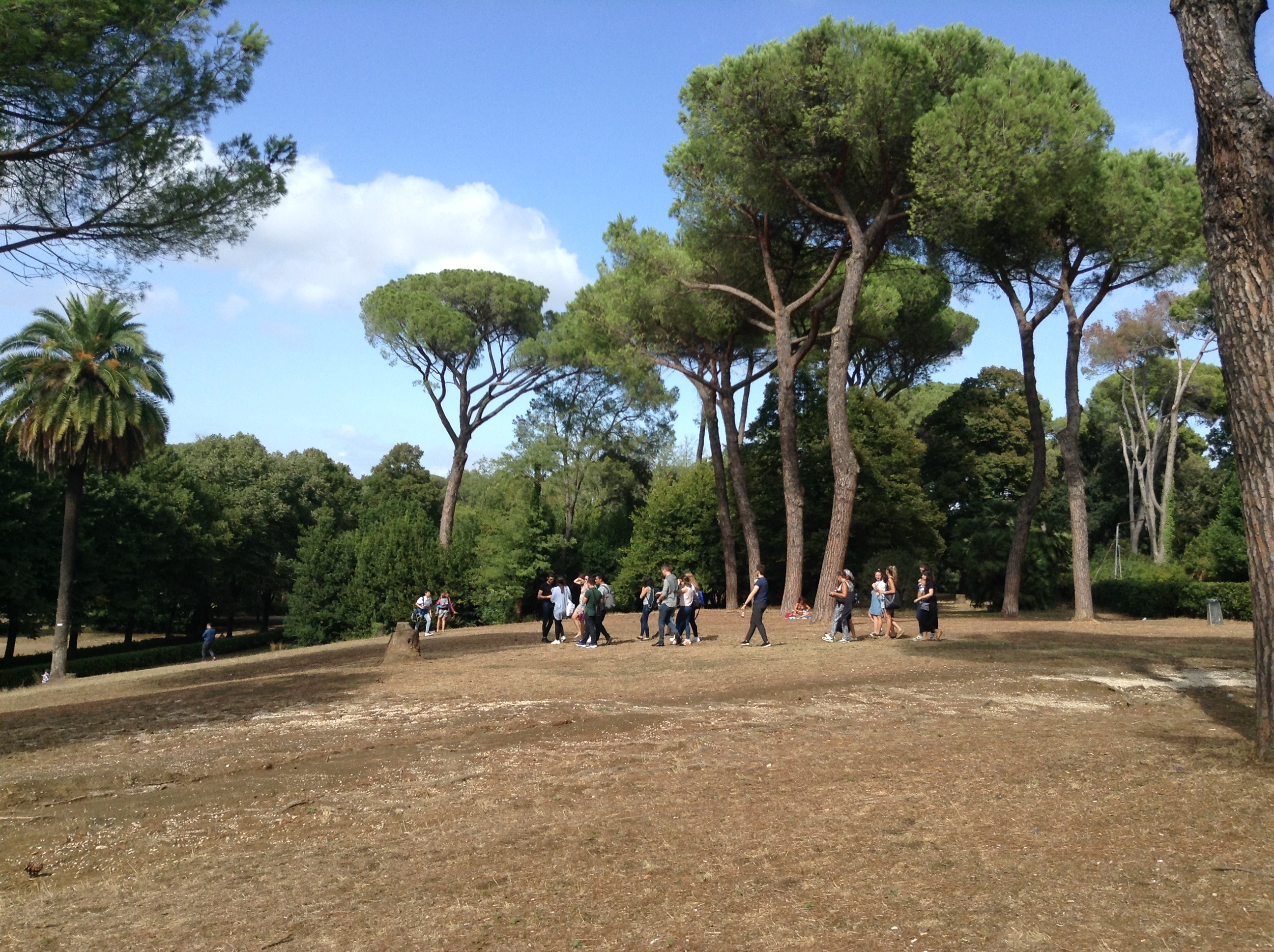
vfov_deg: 42.8
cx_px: 637
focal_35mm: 33
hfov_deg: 55.4
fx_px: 1213
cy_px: 476
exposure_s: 1/828
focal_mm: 3.3
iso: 25
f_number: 2.4
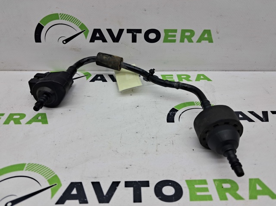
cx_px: 138
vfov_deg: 51.3
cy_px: 103
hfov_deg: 65.4
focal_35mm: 27
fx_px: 215
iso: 50
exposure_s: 1/100
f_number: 1.8
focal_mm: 4
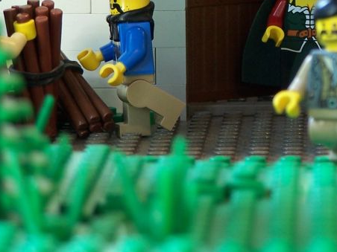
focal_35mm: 383
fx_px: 3729
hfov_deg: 5.2
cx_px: 317
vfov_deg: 3.9
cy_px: -24
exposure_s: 1/6
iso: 80
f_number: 3.2
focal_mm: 28
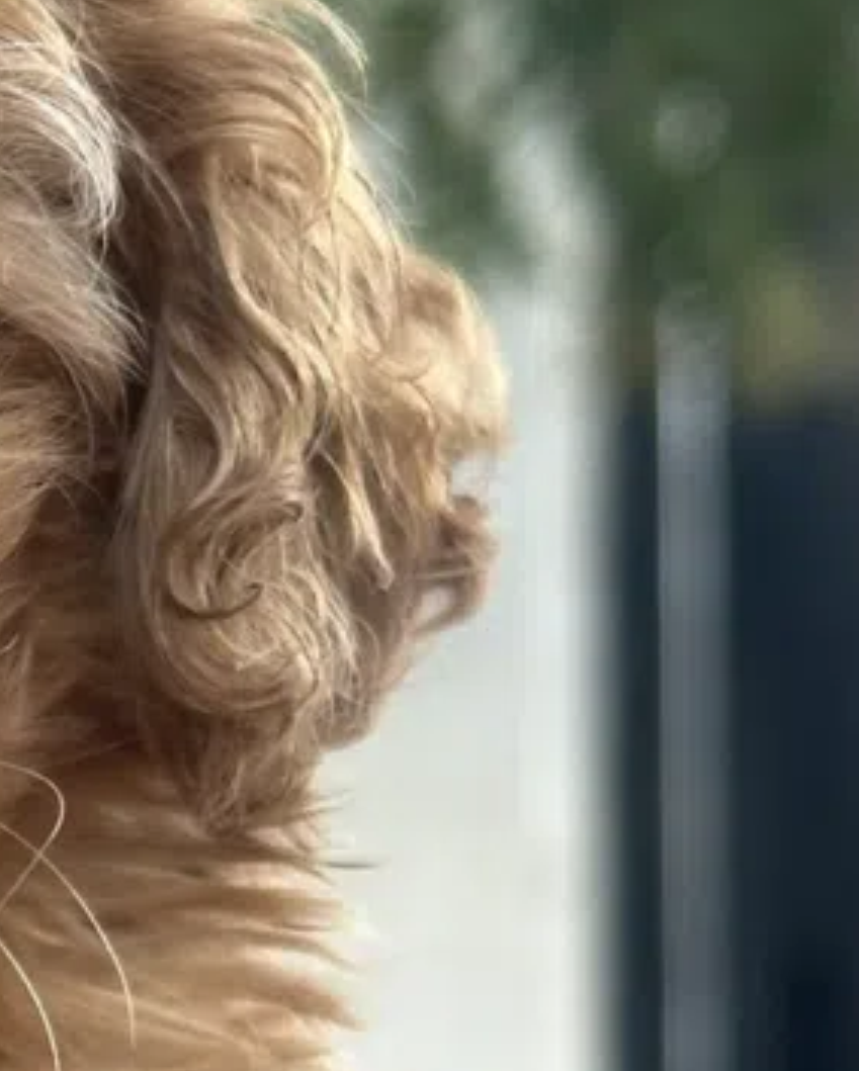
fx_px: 5745
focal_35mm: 181
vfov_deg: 10.4
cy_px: 1440
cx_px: -519
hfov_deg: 8.3
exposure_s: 1/121
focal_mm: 6.86
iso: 50
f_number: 1.78
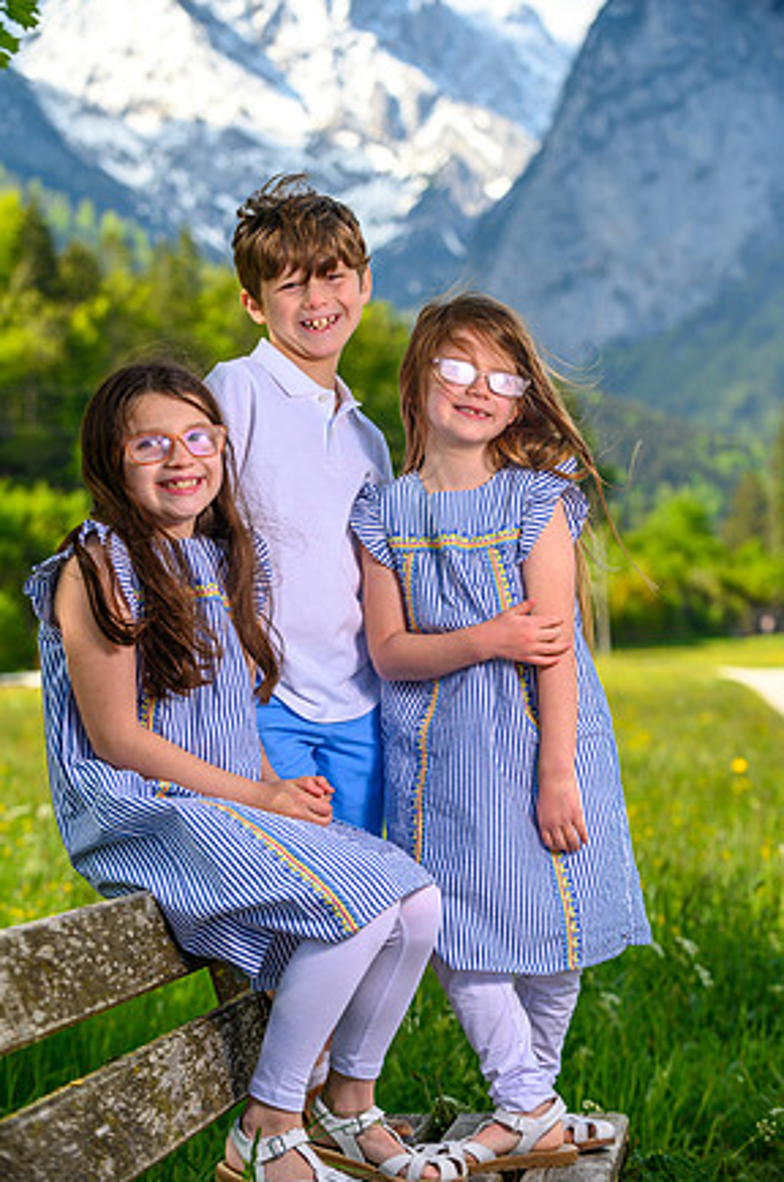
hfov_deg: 16.4
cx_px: 380
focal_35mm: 83
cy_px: 586
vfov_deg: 24.5
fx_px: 2720
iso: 100
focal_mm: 80
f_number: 4
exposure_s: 1/800
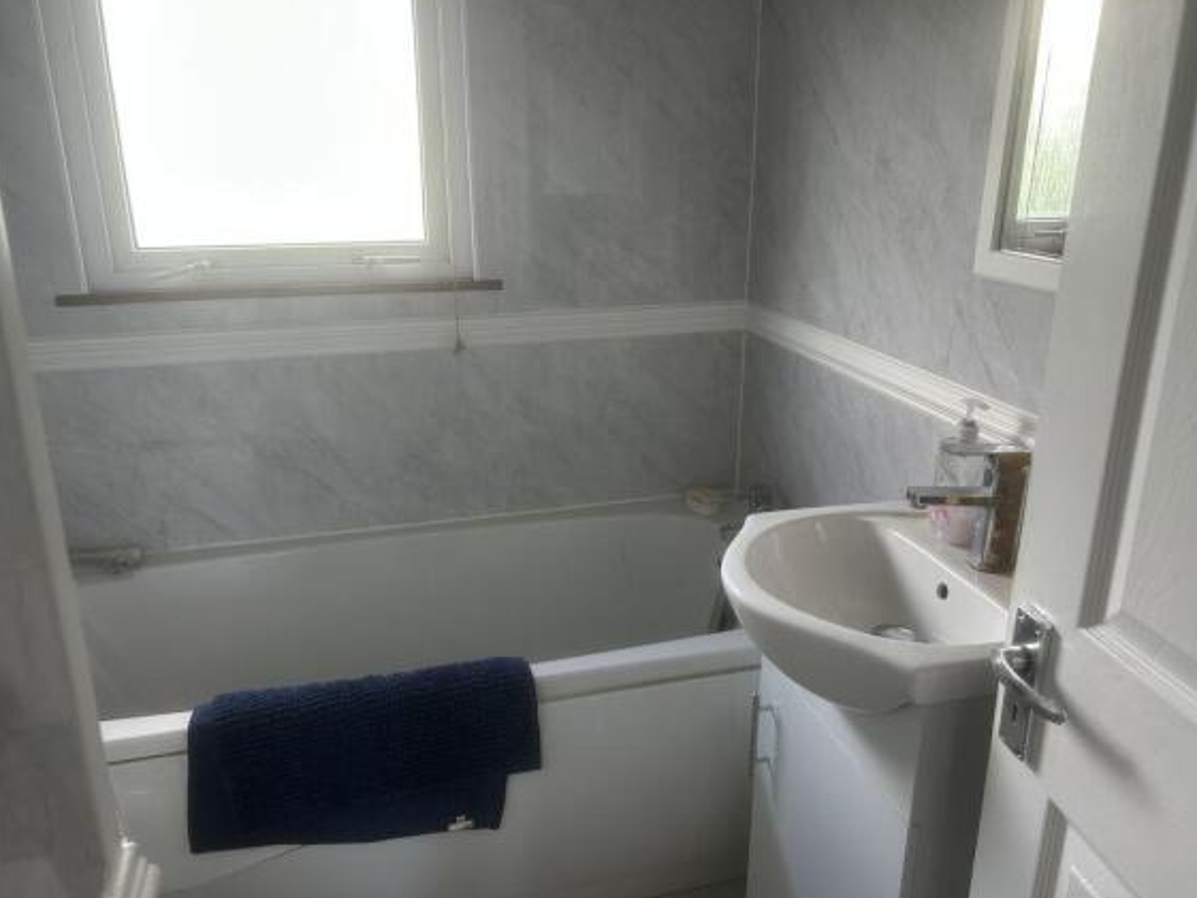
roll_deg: +0.0
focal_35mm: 27
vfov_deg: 51.4
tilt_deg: -18.3
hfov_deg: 65.3
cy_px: 440
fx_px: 934
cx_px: 581
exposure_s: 1/121
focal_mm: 5.7
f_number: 1.5
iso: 100
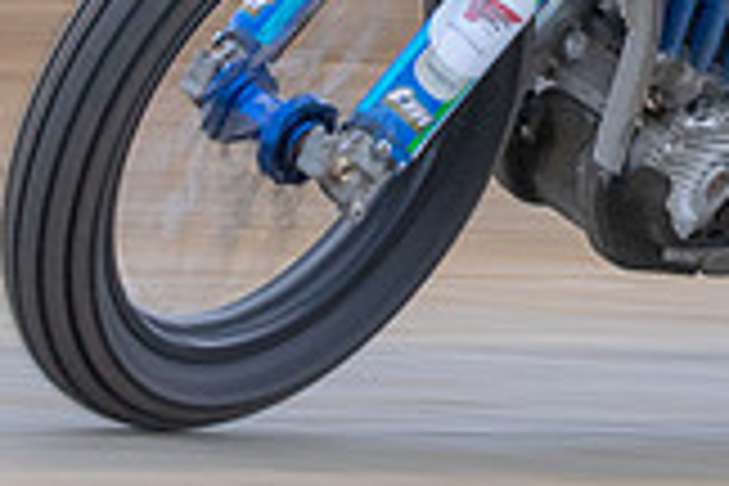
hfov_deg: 1.9
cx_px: 755
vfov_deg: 1.3
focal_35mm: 1080
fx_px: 21868
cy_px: -111
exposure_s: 1/160
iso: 640
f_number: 9
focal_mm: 155
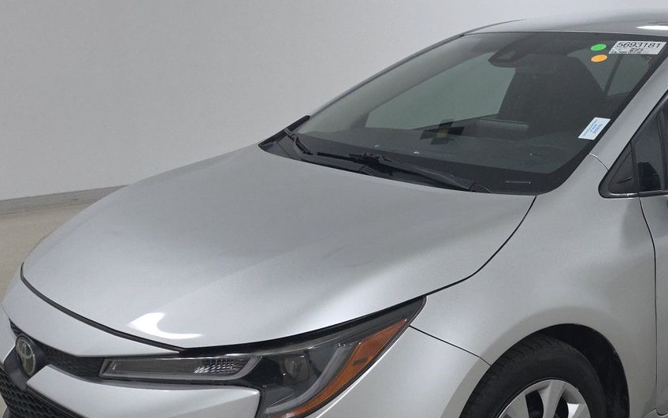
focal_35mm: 46
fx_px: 837
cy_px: 286
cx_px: 487
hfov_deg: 42.4
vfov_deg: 27.8
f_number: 1.4
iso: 279
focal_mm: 6.5
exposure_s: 1/100
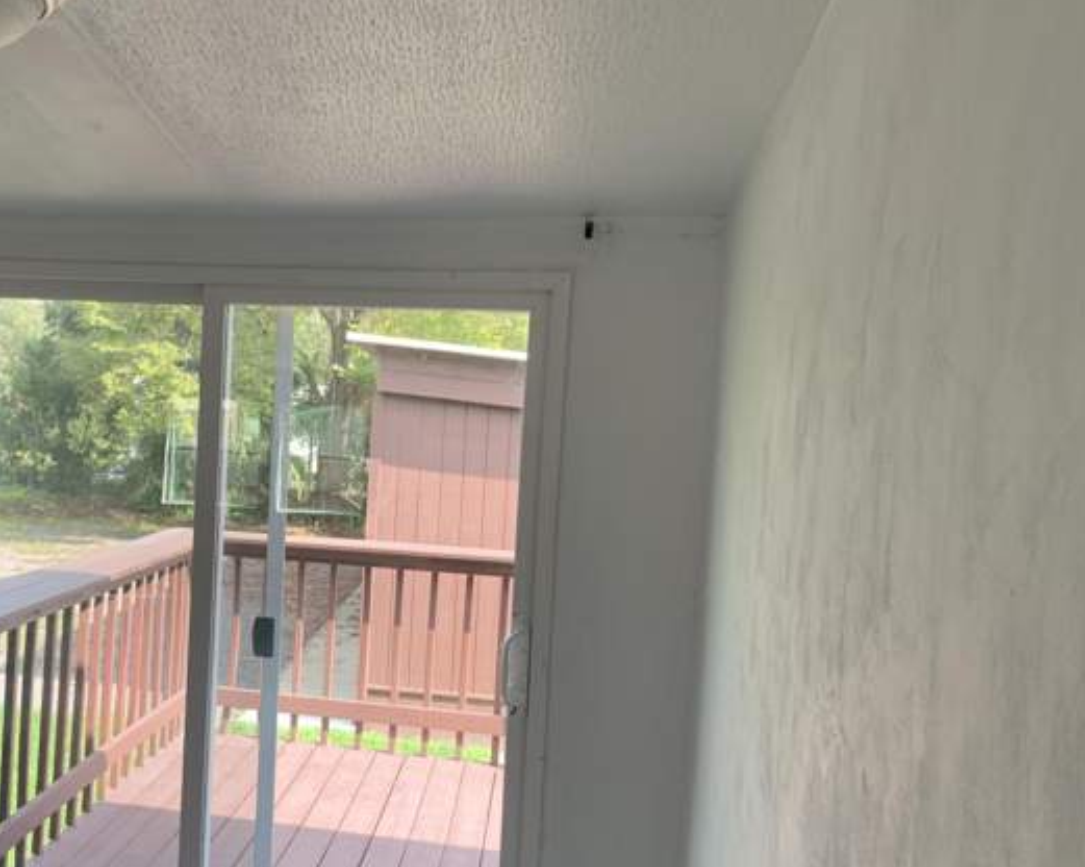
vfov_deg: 38.2
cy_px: 475
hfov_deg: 45.1
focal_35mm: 39
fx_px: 1251
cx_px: 260
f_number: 1.8
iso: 32
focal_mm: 4.25
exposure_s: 1/122
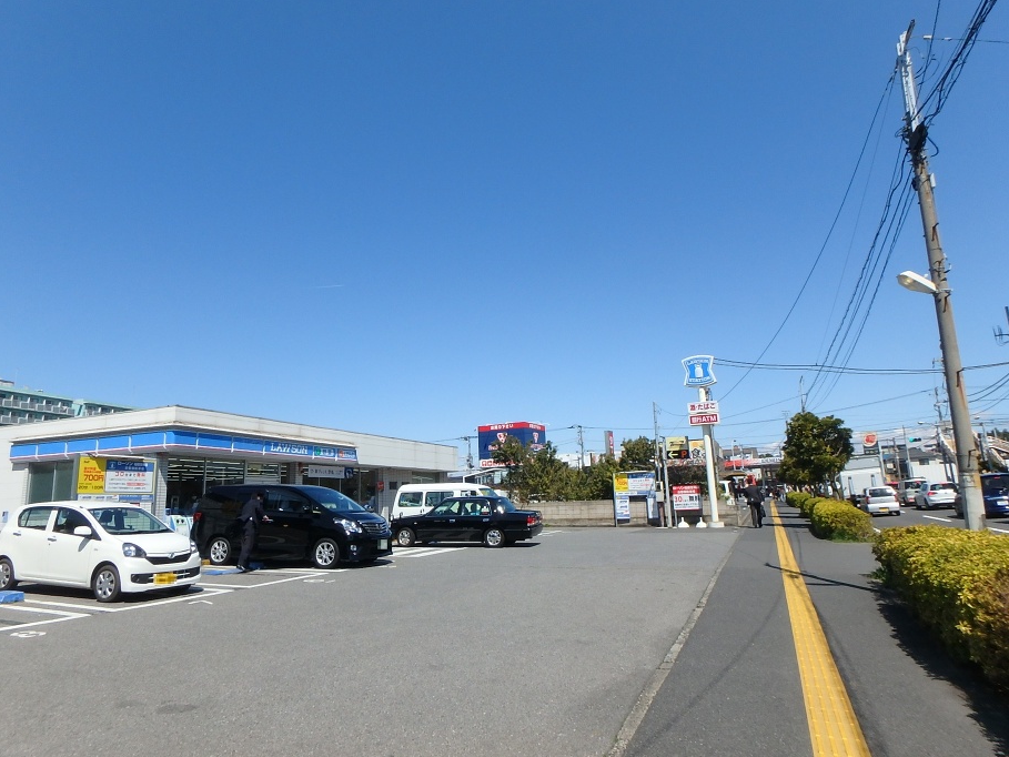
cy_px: 372
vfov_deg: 61.1
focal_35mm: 22
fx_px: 641
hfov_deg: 76.3
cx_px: 482
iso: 125
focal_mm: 3.7
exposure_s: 1/640
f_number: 6
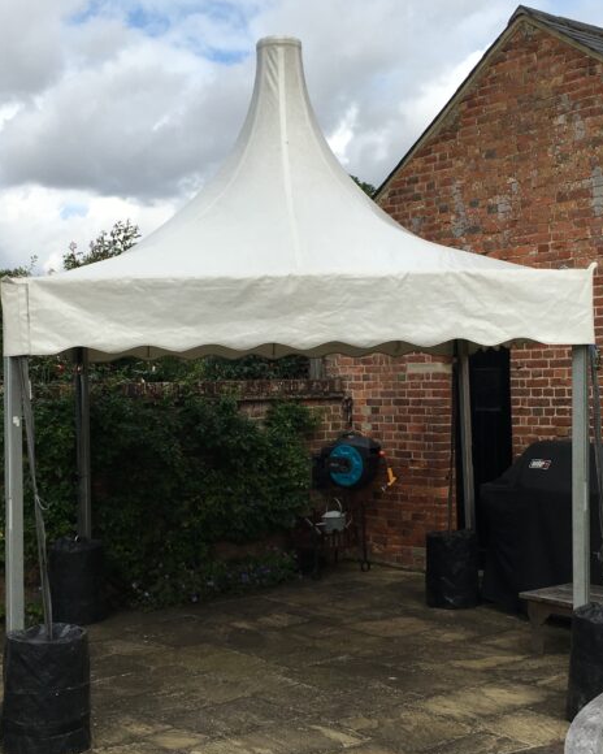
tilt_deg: +1.9
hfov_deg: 30.3
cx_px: 309
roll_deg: +2.3
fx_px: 1115
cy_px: 343
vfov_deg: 37.3
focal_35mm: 50
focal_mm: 4.15
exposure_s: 1/1399
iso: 25
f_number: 2.2
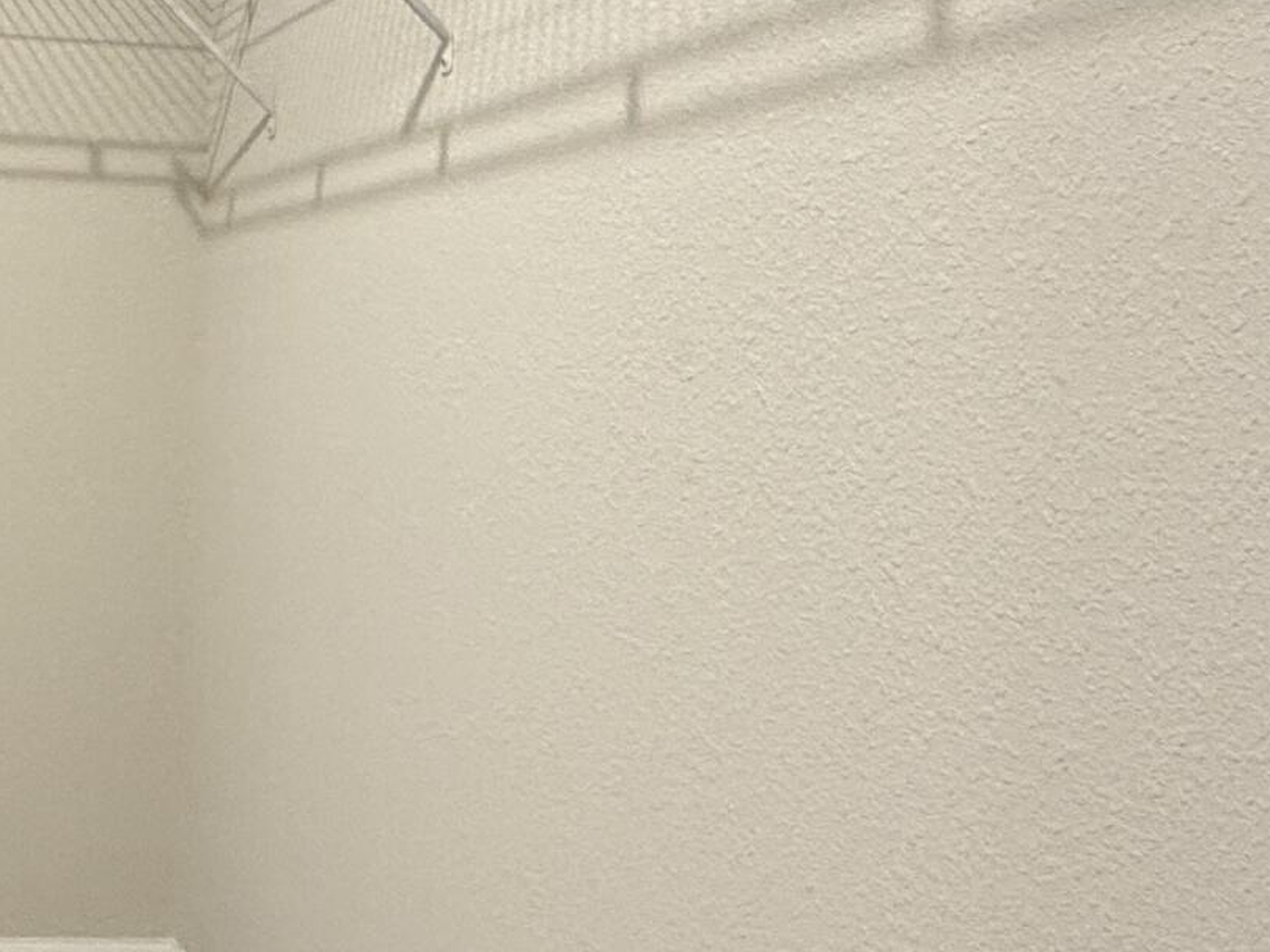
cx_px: -108
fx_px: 1908
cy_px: 369
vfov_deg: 28.0
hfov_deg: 32.6
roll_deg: -1.8
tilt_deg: -0.2
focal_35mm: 52
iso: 320
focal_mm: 2.22
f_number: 2.2
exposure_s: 1/60
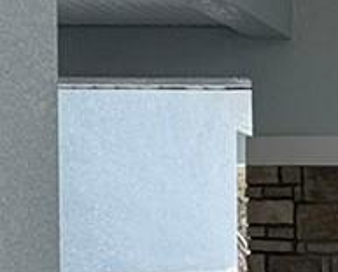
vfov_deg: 13.2
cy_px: 349
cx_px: 658
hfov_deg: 14.4
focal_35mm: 113
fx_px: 1132
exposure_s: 1/1143
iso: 50
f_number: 2.2
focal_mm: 2.22
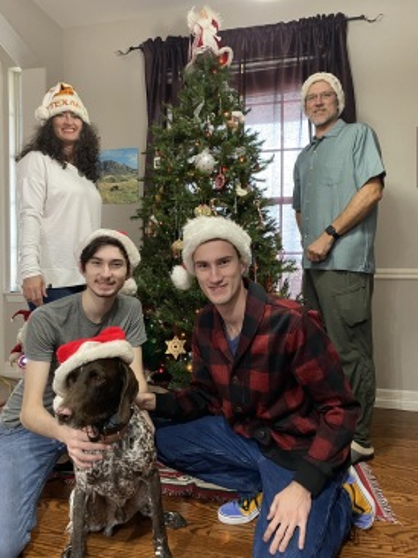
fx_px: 419
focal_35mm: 26
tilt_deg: -1.0
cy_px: 279
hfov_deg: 53.0
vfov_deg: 67.3
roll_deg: -0.5
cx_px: 209
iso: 500
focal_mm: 4.25
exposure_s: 1/25
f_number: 1.8
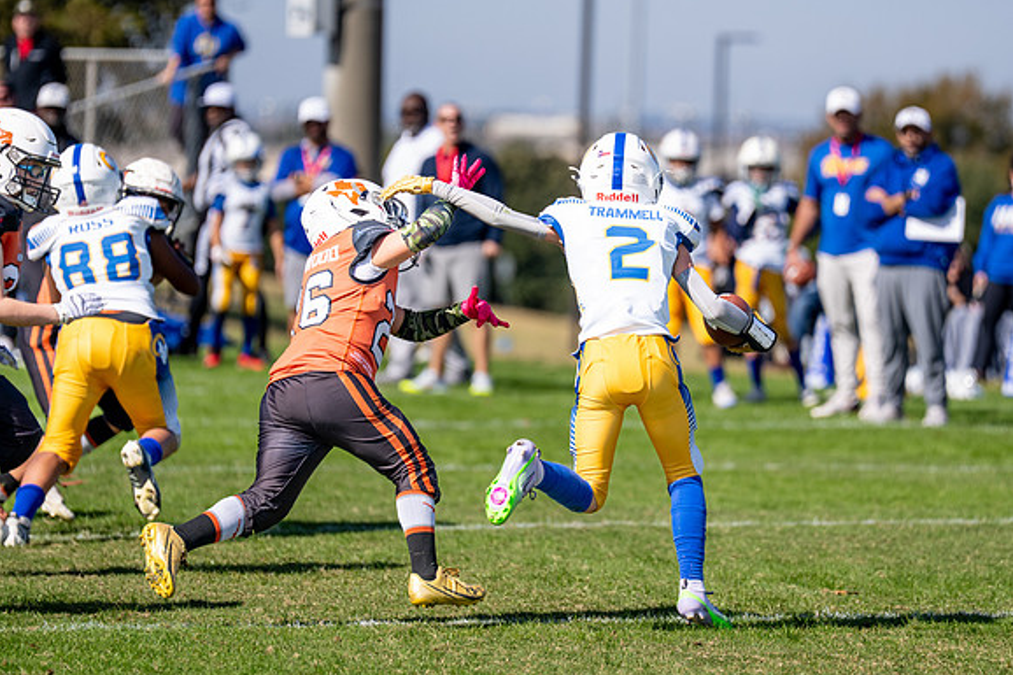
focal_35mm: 278
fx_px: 7820
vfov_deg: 4.9
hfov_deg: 7.4
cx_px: 553
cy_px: 343
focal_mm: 200
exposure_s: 1/2500
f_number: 2.8
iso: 125
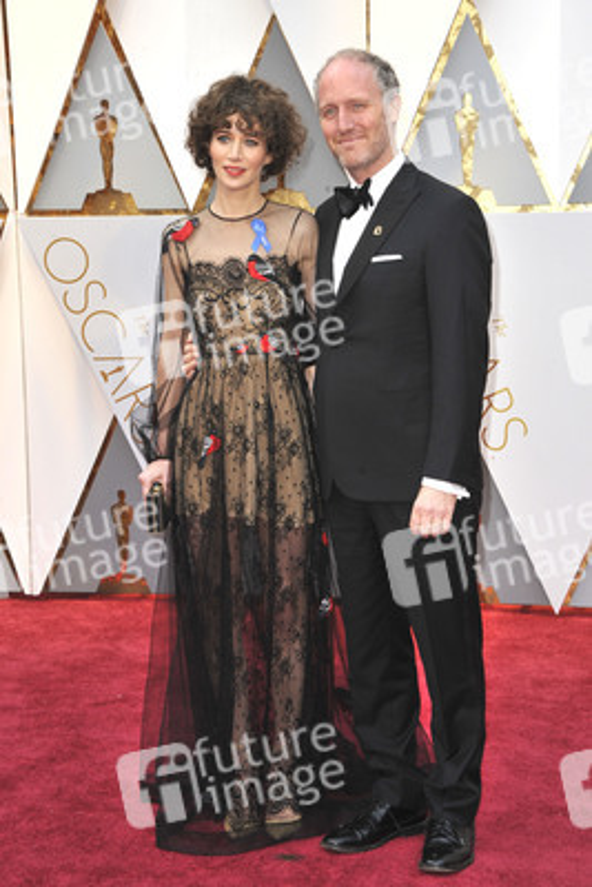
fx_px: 1922
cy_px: 444
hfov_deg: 17.5
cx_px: 296
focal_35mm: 78
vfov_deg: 26.0
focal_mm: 78
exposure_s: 1/250
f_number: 8
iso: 1000
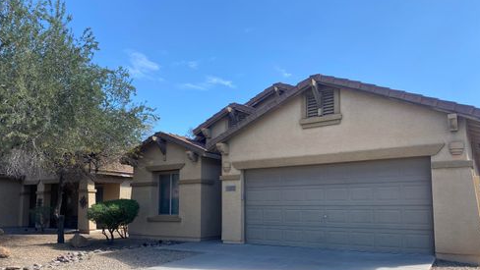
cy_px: 179
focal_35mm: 29
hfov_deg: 66.0
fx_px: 369
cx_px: 242
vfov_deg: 39.8
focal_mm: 4.25
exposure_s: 1/1245
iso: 32
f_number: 1.8
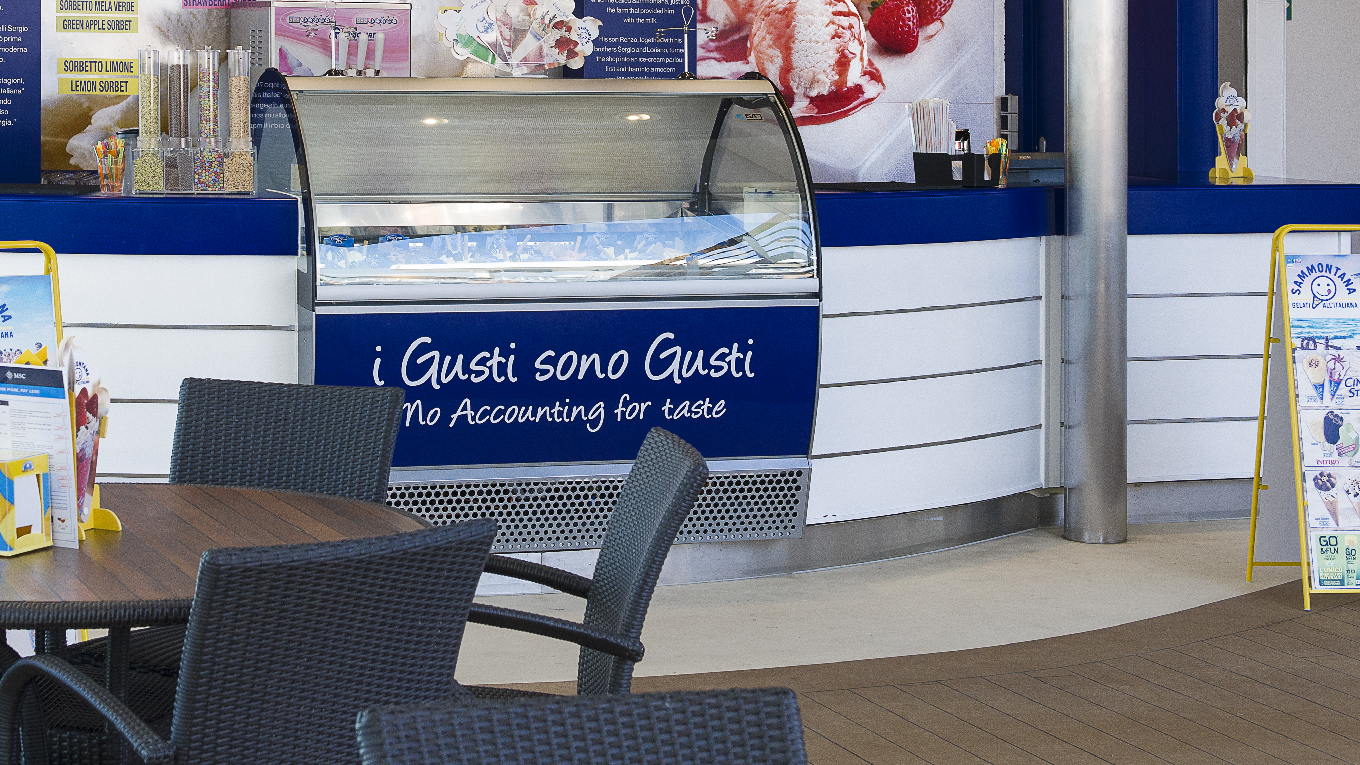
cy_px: 133
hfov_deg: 27.3
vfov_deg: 15.6
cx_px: 451
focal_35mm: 77
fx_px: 2777
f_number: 6.3
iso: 400
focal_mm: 40
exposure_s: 1/125
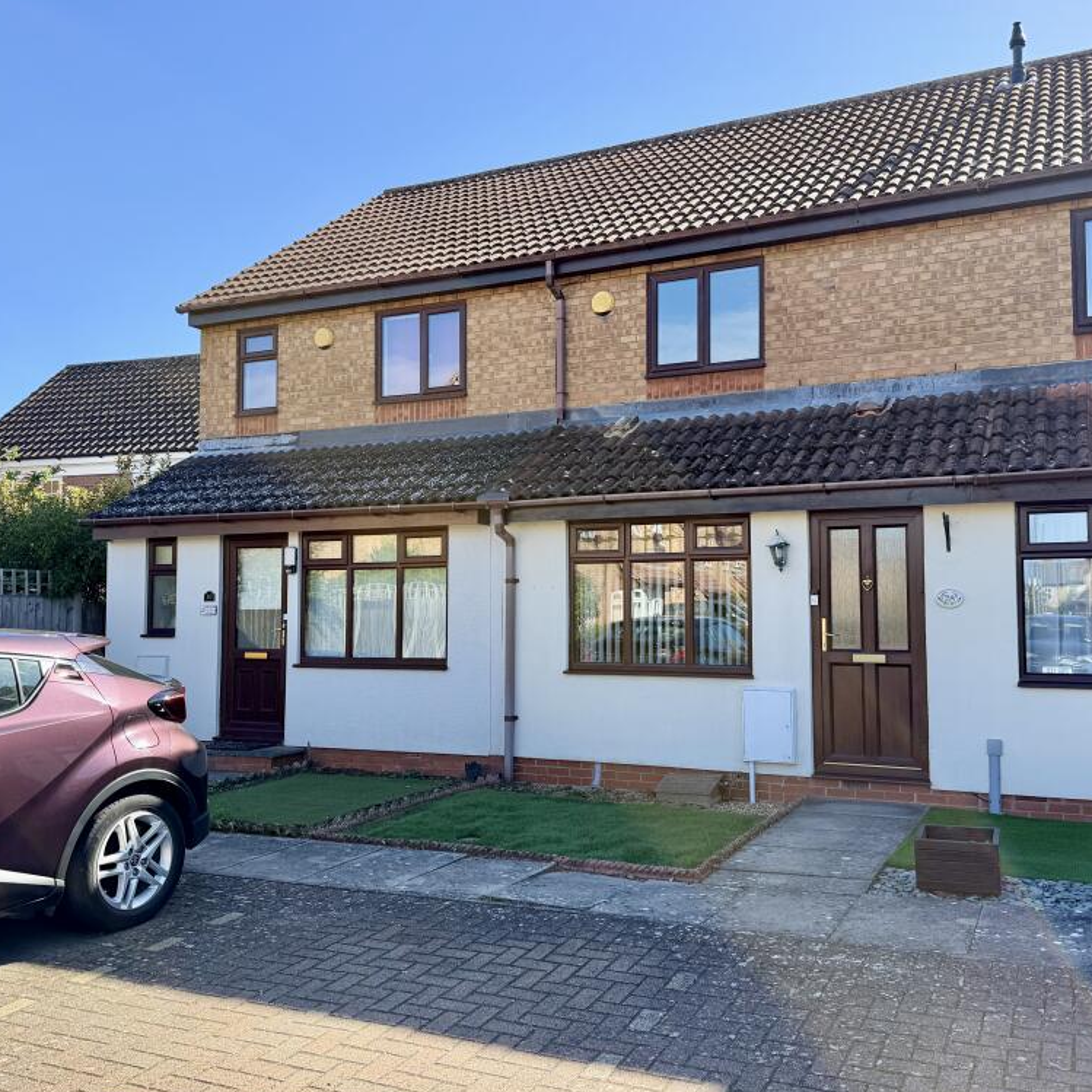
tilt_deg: +3.7
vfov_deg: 55.6
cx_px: 592
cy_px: 547
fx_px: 1035
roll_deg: +0.3
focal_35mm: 29
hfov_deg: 55.6
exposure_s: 1/1653
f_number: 1.78
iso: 100
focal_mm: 6.76
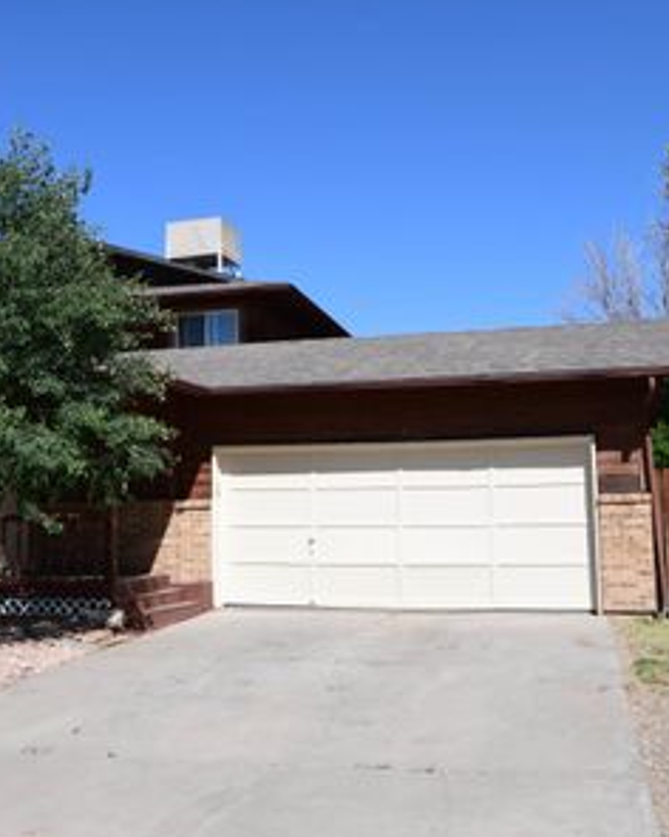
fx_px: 1064
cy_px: 396
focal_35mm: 43
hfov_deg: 34.6
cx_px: 227
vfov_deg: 42.9
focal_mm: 18
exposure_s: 1/250
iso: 64
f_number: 8
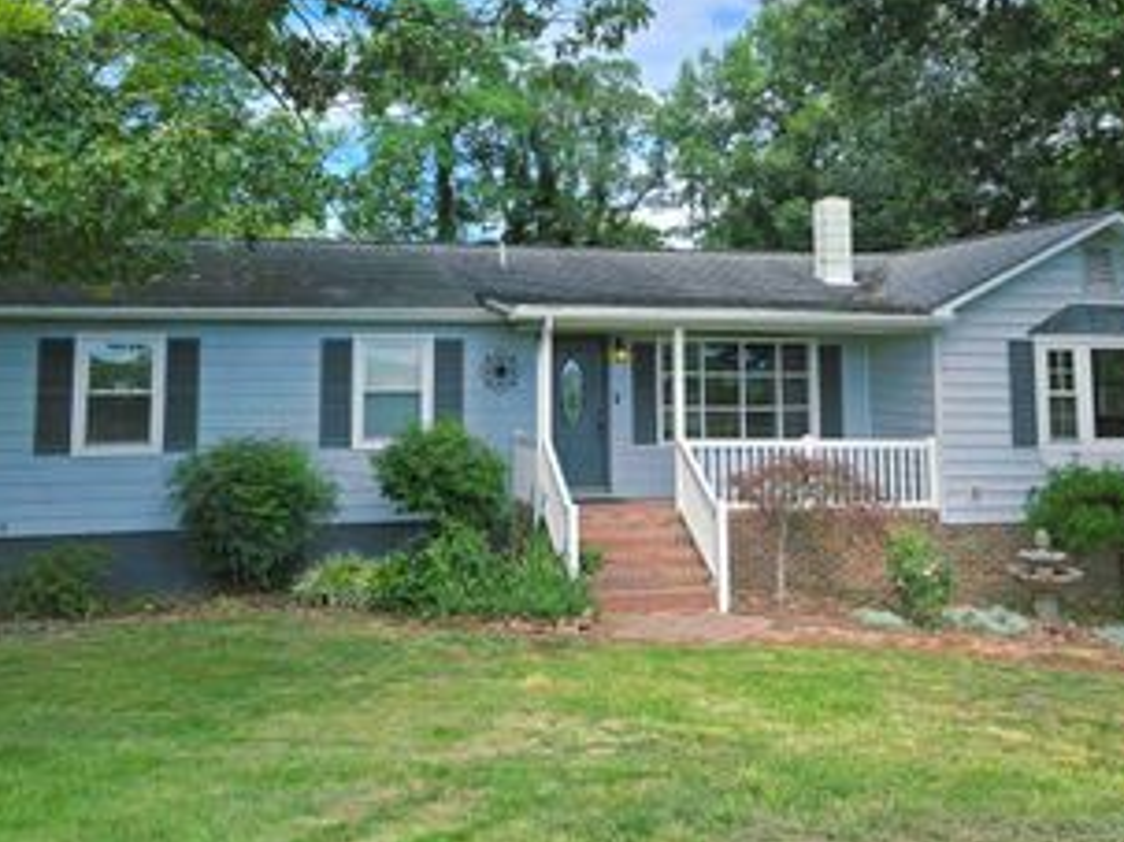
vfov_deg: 37.0
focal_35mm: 38
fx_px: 1233
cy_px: 239
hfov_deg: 49.0
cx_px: 564
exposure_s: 1/1000
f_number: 1.8
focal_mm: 5.4
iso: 25
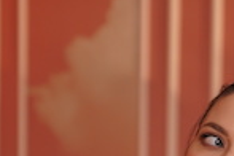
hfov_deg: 7.2
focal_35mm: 285
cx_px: 216
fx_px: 1852
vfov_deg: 4.8
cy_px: 275
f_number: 2.8
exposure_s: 1/160
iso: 640
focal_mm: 70
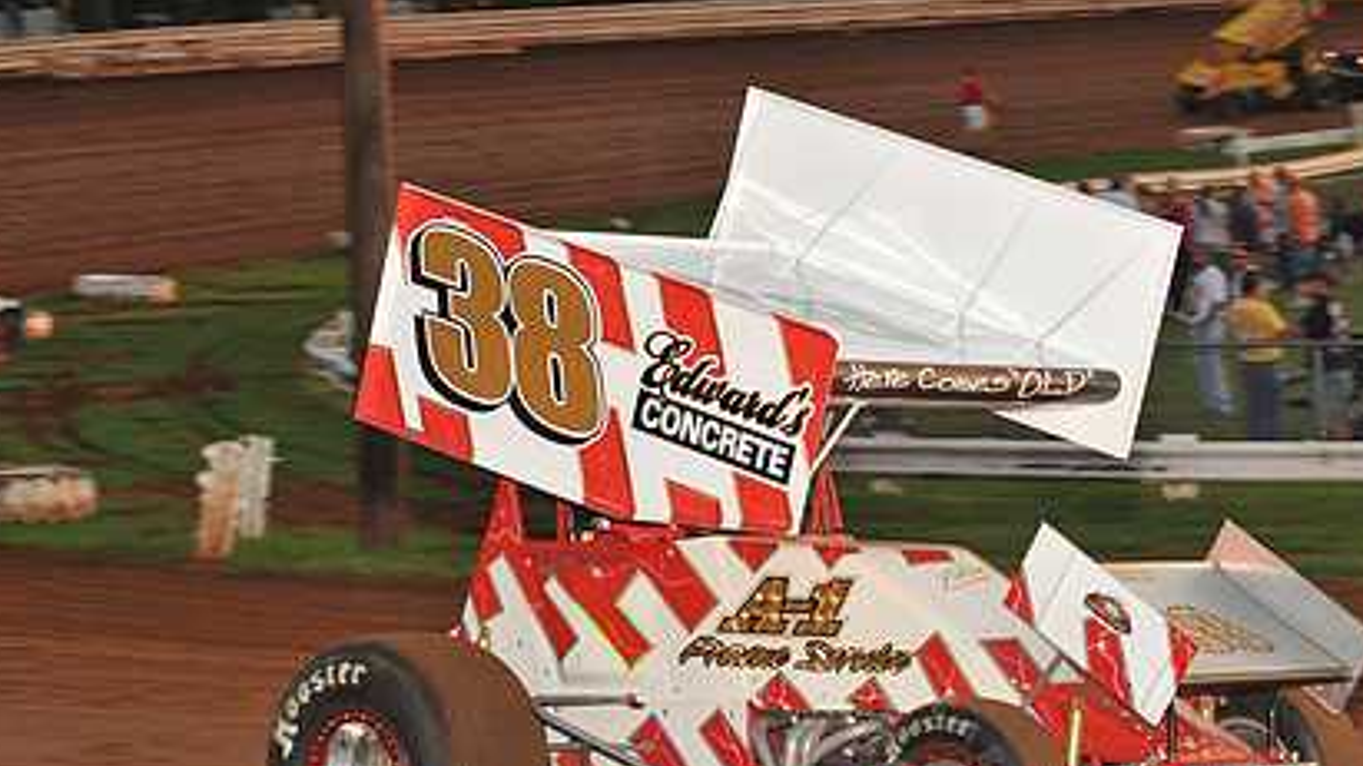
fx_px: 5601
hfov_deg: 13.9
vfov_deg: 7.8
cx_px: 829
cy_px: 554
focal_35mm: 155
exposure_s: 1/320
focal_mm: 105
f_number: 7.1
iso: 800
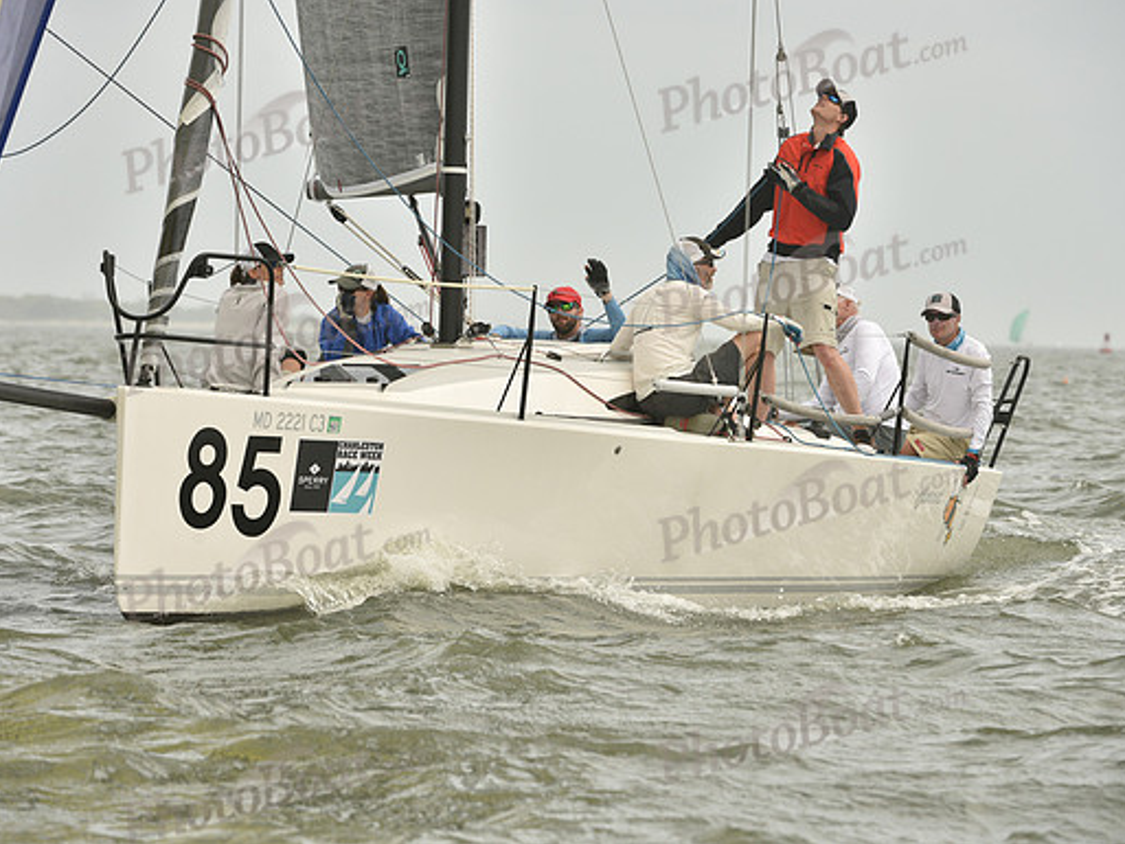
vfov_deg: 5.7
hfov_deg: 7.6
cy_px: 422
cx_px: 546
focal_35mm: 261
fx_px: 8484
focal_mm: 240
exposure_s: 1/1000
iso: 320
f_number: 8
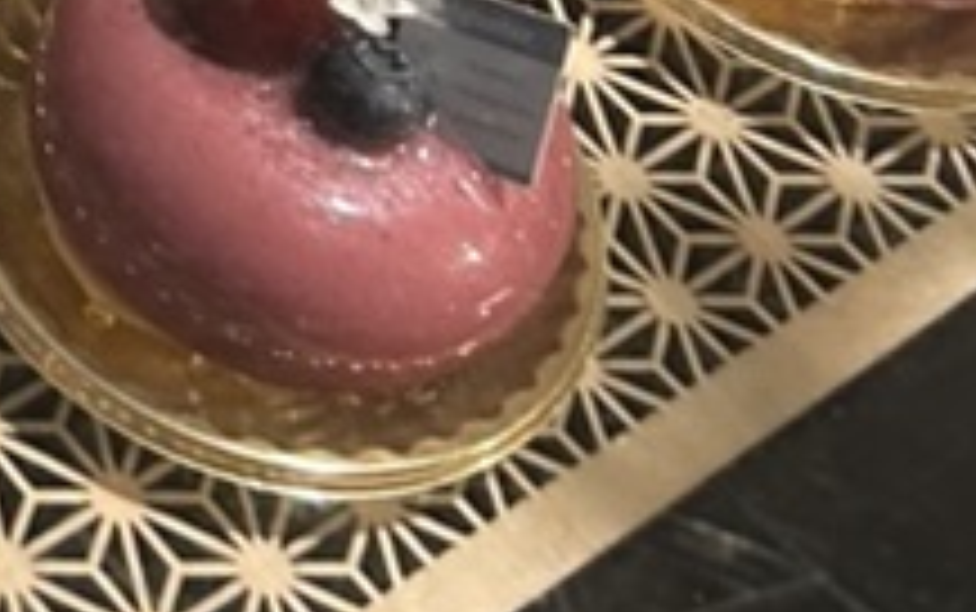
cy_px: -513
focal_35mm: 130
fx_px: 3461
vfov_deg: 9.6
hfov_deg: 14.4
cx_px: -711
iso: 200
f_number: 1.5
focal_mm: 5.7
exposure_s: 1/60
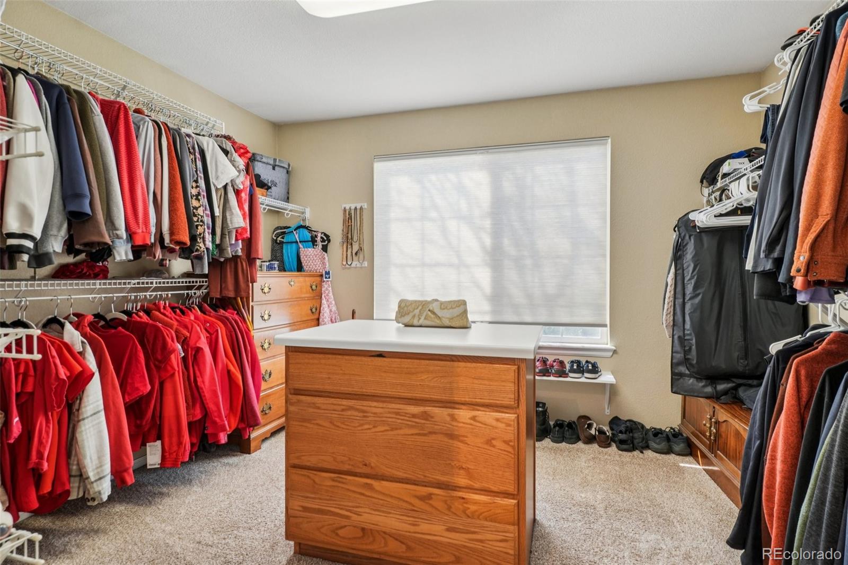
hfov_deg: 90.0
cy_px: 282
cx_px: 424
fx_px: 424
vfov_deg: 67.4
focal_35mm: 18
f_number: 8
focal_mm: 12
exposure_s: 1/30
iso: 250
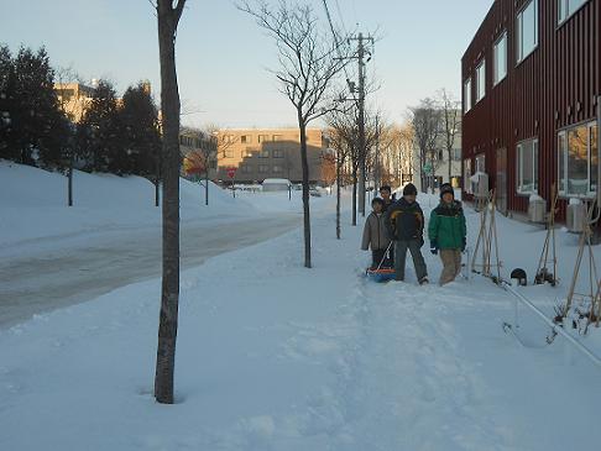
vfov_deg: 33.6
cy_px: 226
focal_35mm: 43
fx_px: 747
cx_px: 300
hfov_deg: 43.8
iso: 80
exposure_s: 1/320
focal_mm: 7.7
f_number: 4.2
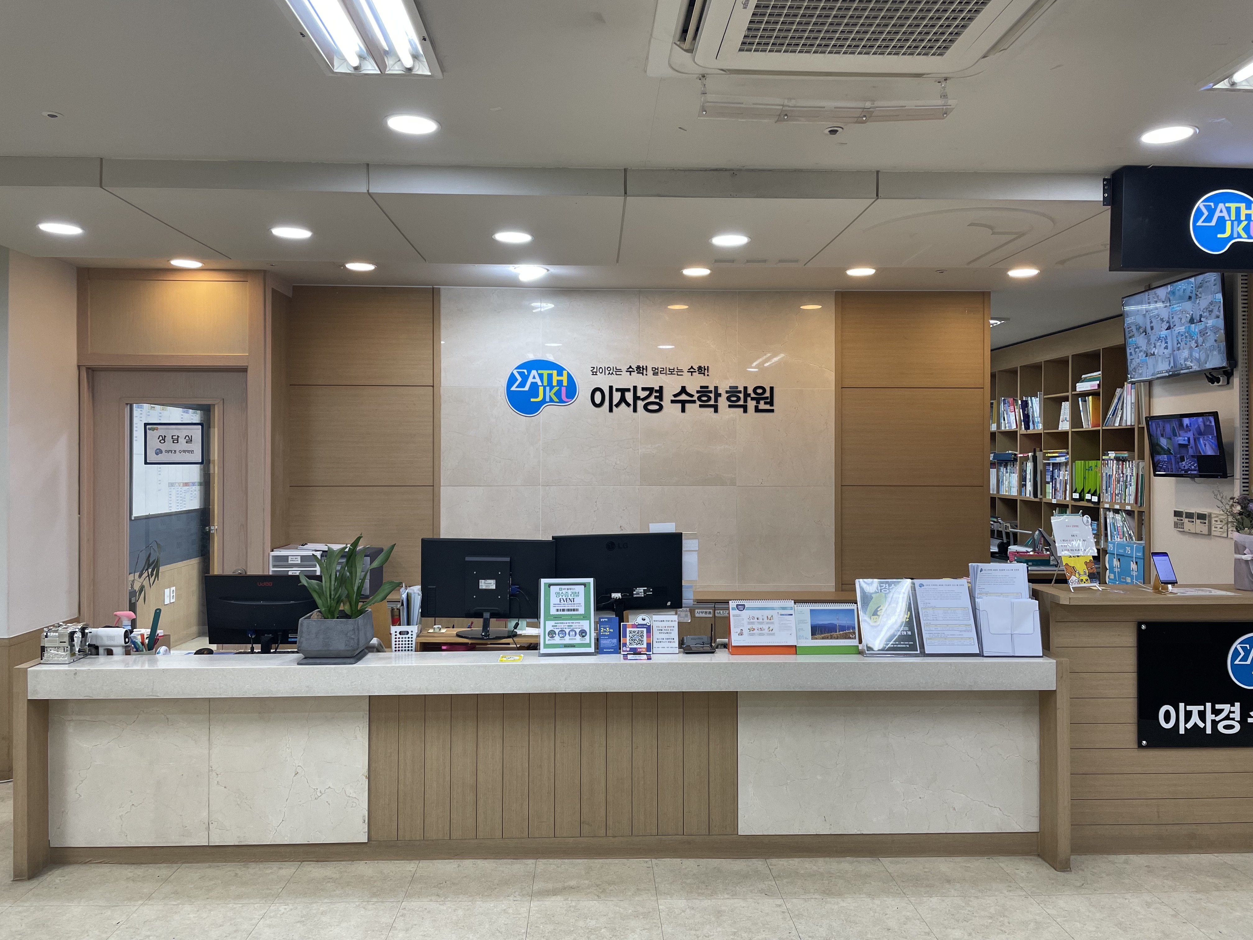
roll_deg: +0.4
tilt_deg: -0.5
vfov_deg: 53.1
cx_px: 626
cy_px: 470
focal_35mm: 26
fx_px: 941
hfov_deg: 67.3
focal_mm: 4.2
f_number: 1.6
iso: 80
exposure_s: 1/60
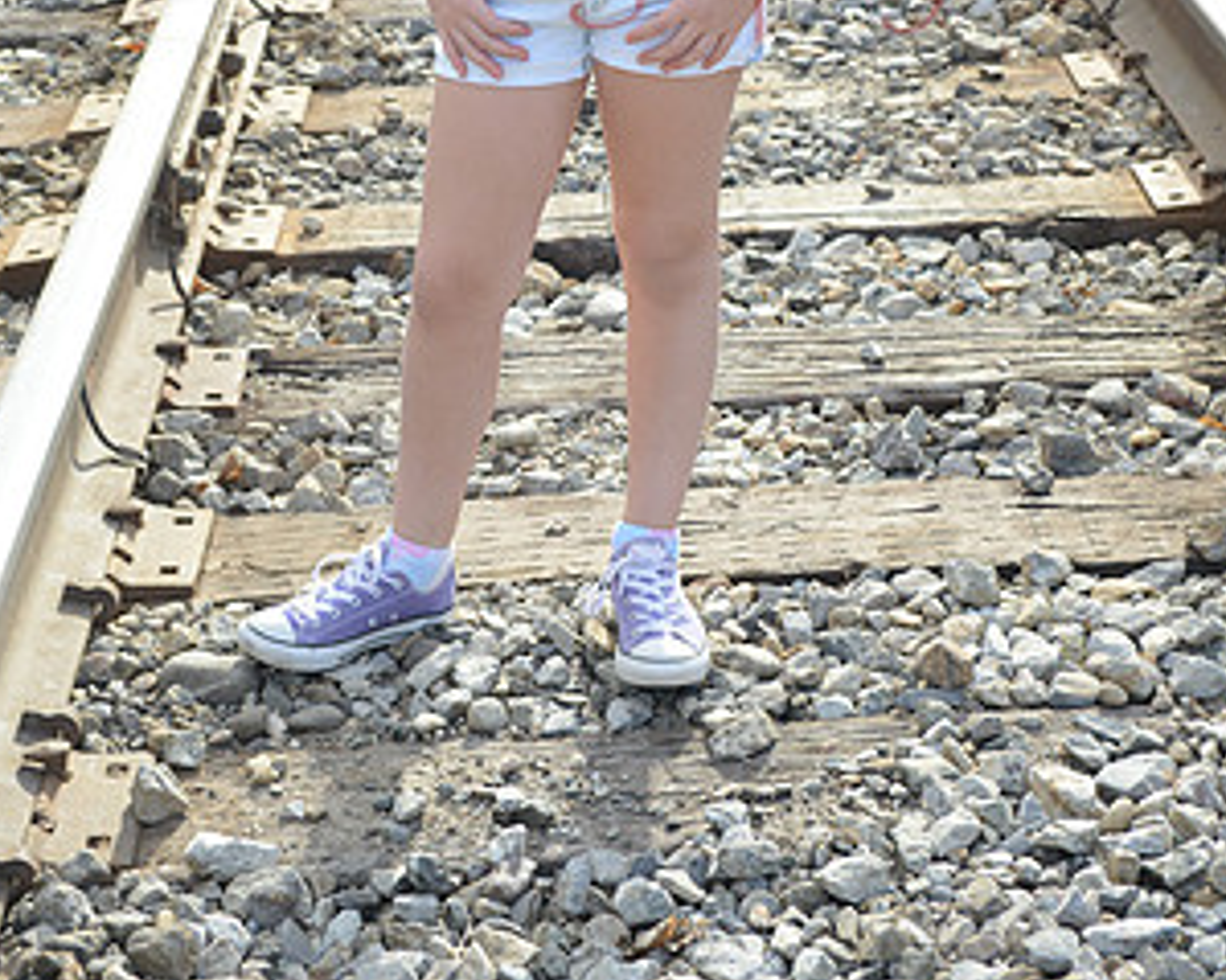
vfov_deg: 16.3
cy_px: -160
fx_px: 3301
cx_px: 605
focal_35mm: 91
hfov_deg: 21.0
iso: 320
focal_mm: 50
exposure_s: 1/250
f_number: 7.1
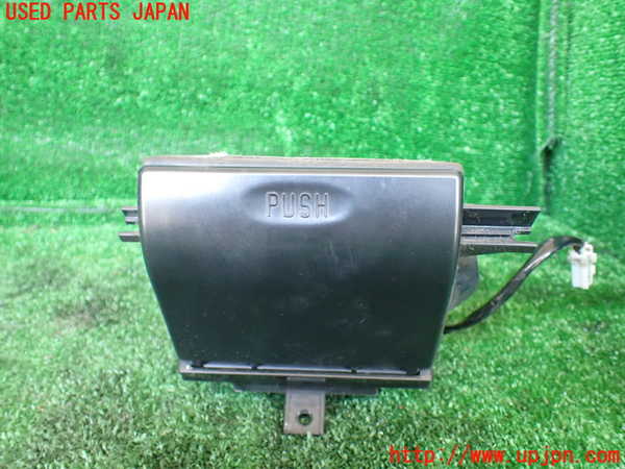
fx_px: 542
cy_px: 234
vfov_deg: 46.8
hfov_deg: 60.0
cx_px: 312
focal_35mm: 30
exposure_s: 1/100
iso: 800
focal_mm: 5.4
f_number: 2.3
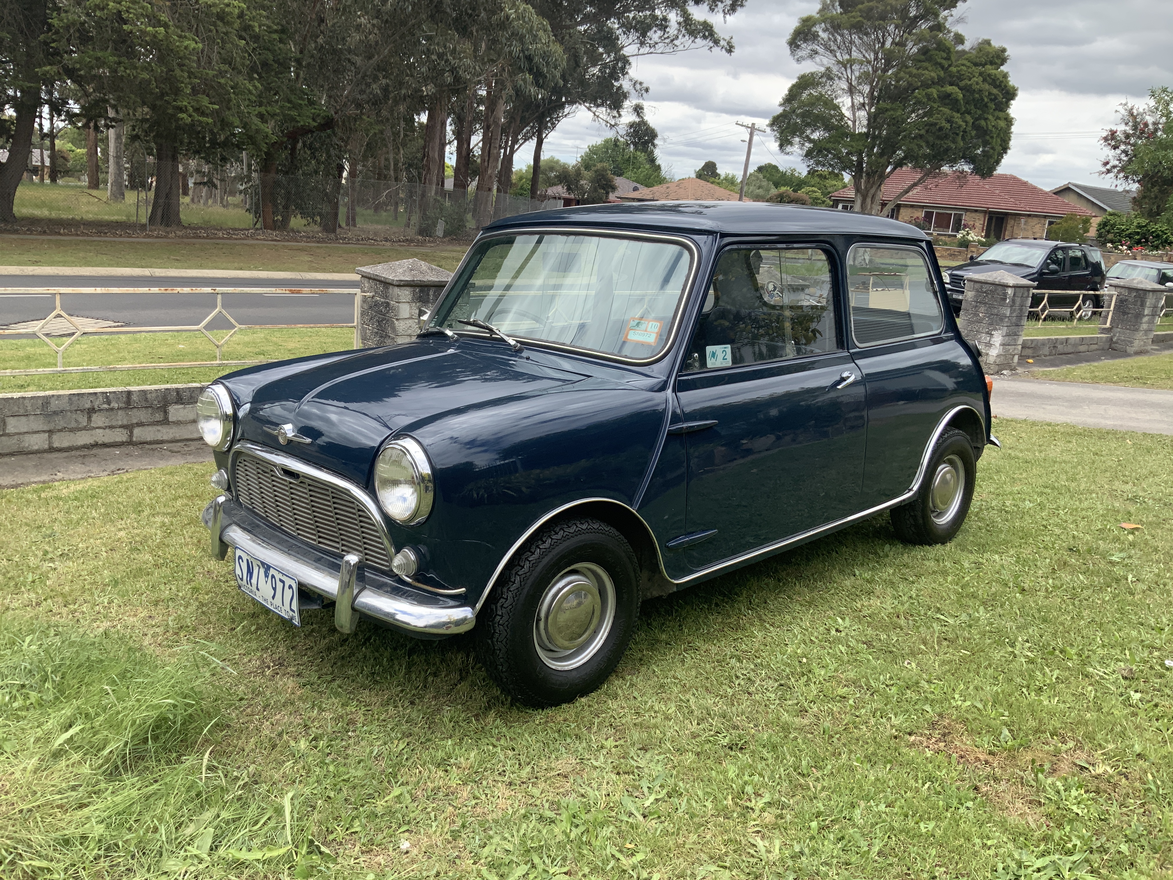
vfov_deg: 48.2
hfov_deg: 61.7
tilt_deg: -13.2
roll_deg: -3.9
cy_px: 440
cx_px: 586
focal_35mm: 29
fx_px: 983
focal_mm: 3
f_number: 1.8
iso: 16
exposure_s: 1/719
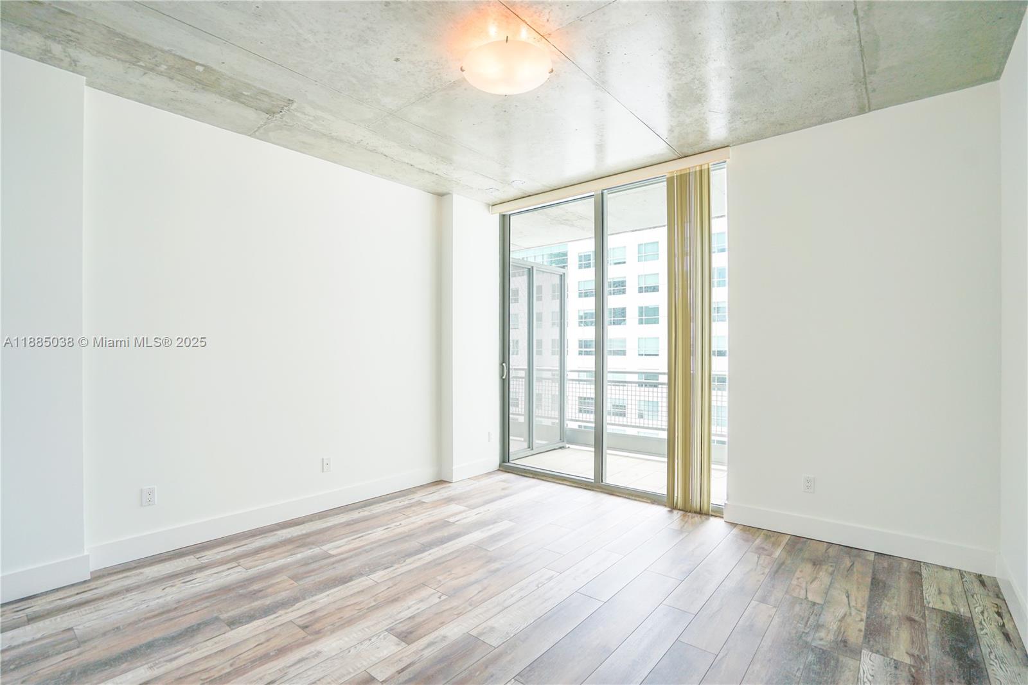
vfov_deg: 73.7
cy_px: 342
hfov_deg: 96.7
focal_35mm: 16
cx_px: 514
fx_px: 457
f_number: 4
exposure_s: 1/160
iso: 100
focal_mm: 16
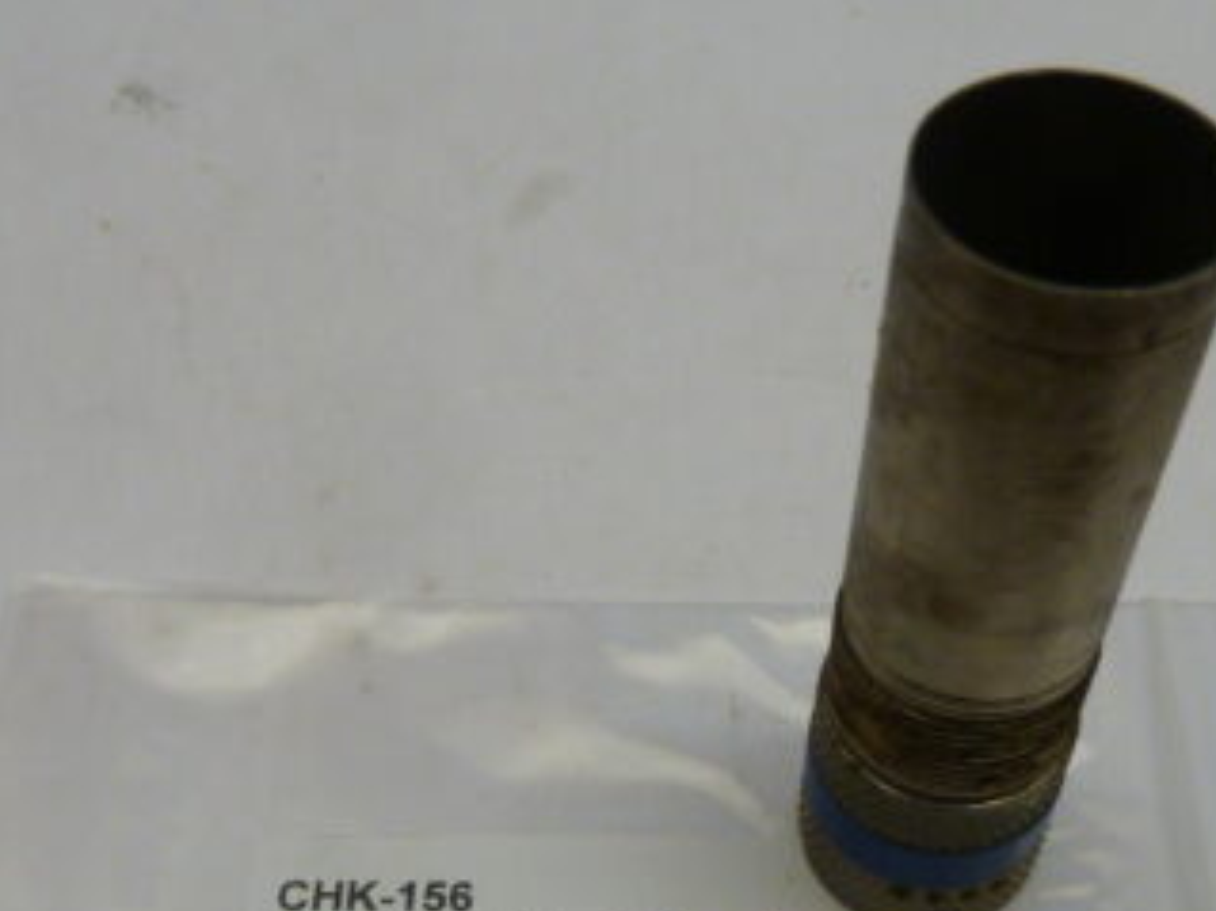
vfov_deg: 30.0
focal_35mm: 47
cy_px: 759
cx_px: 644
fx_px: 1650
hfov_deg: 40.4
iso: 200
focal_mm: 4.1
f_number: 3.3
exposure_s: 1/30
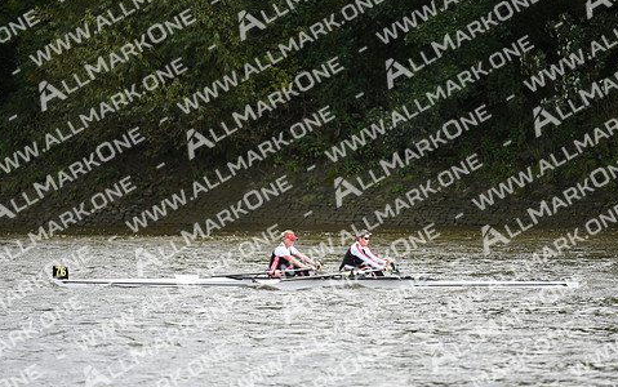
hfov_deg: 5.7
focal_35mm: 370
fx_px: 6235
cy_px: 234
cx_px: 306
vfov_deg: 3.6
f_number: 4
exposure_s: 1/1600
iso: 640
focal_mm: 300
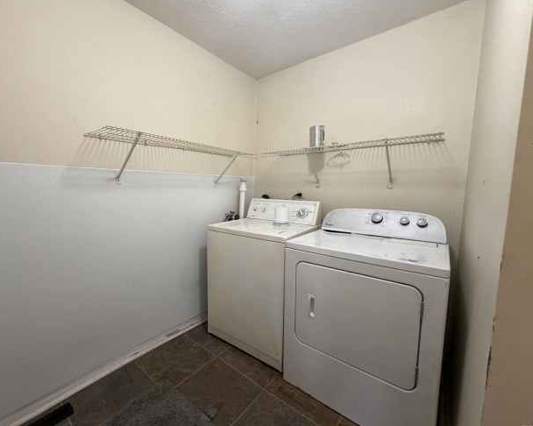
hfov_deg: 96.6
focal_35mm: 15
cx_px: 244
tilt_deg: -6.4
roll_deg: +0.0
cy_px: 212
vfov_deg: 84.0
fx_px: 237
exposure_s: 1/60
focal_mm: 2.22
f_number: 2.2
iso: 320
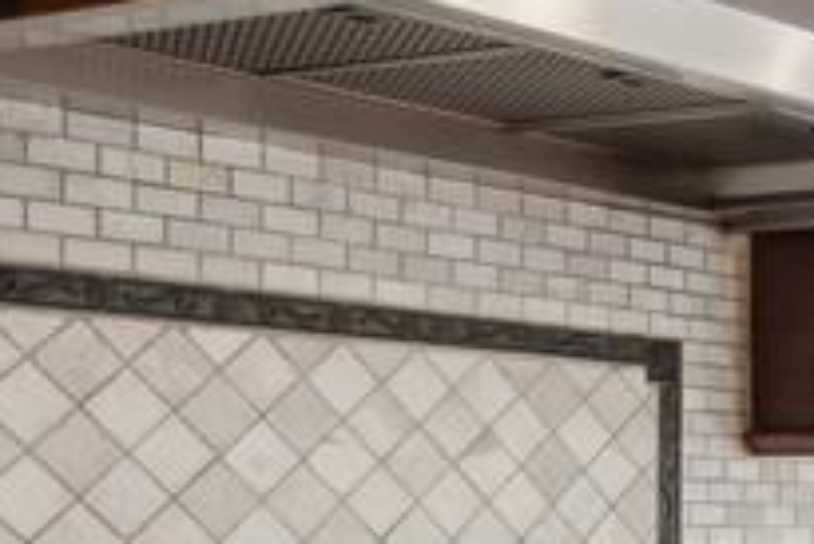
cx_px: 1517
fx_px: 1787
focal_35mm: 79
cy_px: 635
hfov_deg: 18.9
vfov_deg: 16.6
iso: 320
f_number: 8
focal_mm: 12
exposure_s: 1/7
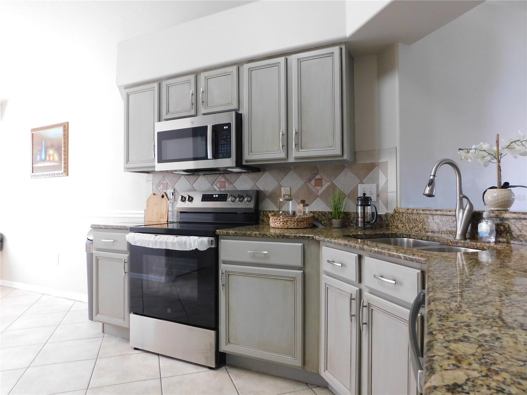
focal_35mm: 23
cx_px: 264
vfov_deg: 58.9
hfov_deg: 73.9
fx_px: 350
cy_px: 198
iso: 280
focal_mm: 4
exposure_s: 1/30
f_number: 3
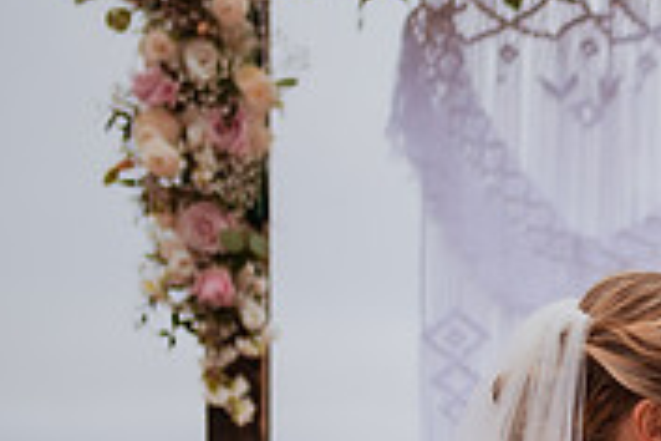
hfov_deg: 16.4
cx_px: 952
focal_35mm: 115
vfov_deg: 11.7
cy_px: 490
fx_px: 2111
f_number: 1.4
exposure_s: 1/4000
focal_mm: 35
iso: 500
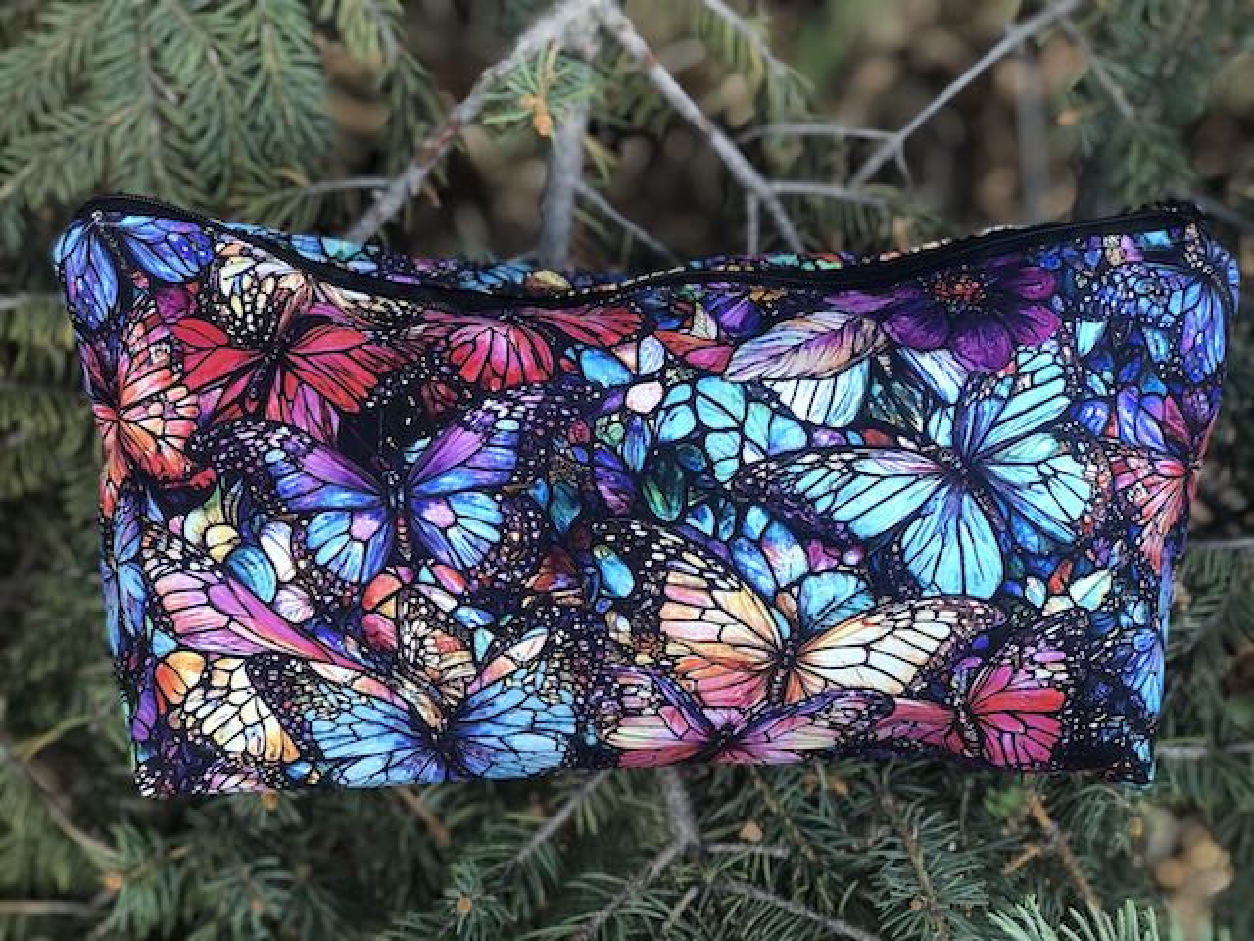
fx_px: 2065
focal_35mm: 57
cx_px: 627
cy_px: 470
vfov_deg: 25.7
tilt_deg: -66.1
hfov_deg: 33.8
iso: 100
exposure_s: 1/30
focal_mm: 6.6
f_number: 2.8
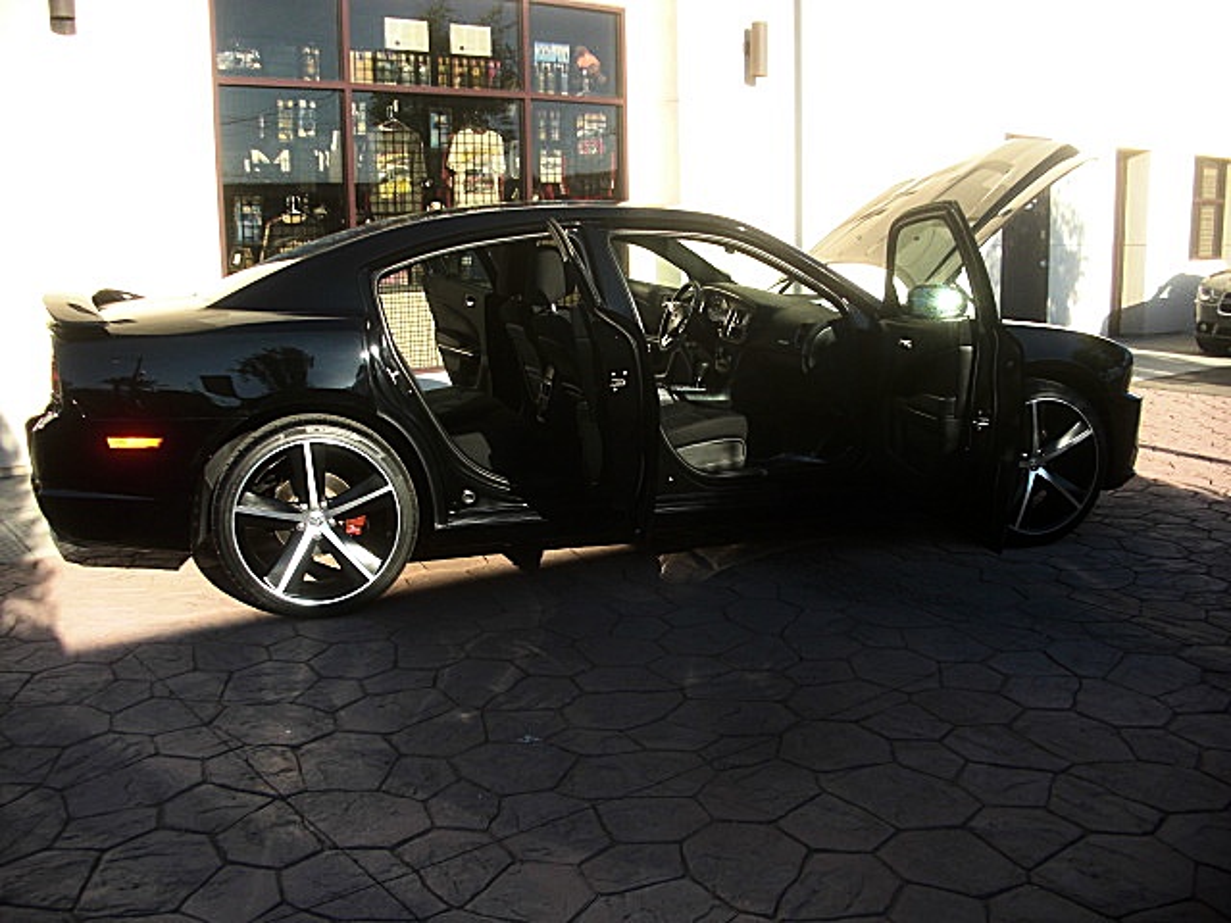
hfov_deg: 51.4
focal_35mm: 36
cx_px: 616
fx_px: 1280
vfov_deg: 39.7
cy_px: 462
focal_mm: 6.3
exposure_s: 1/320
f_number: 2.8
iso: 50
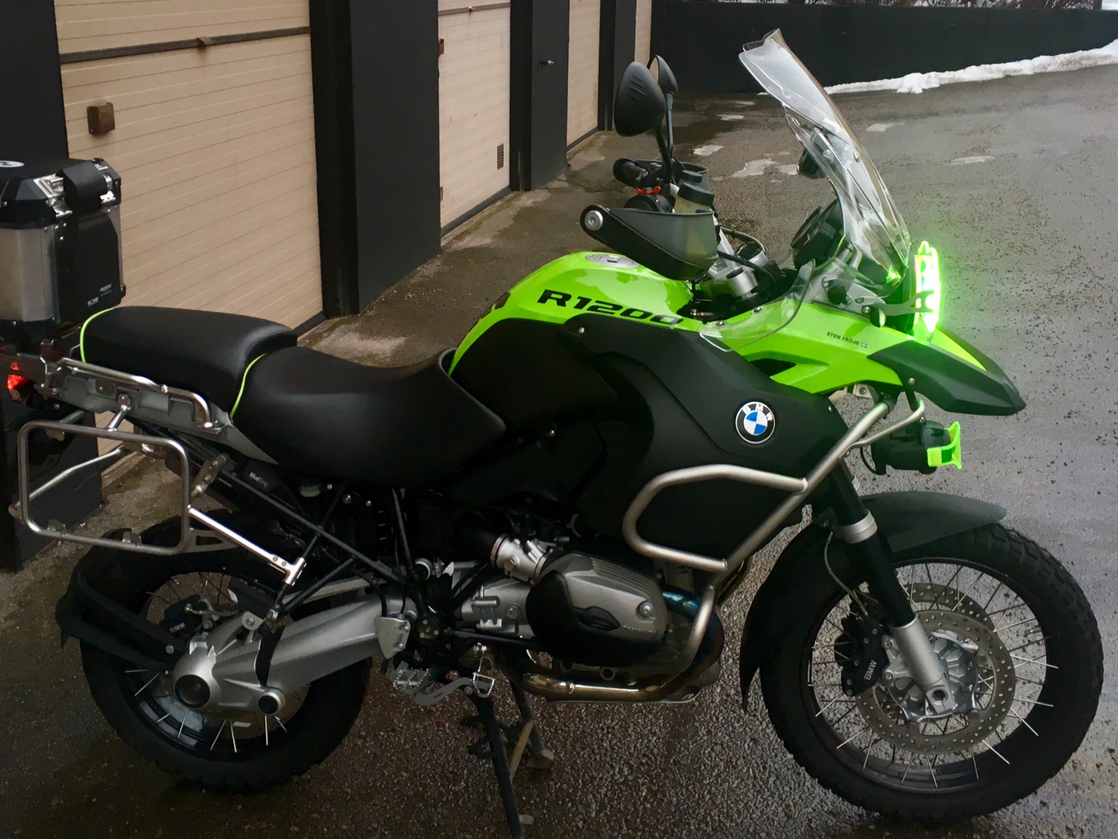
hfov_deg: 47.9
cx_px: 559
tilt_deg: -18.6
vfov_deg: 36.8
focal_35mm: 39
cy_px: 420
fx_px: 1260
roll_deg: +0.9
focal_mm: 4.15
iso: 25
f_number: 2.2
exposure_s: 1/33
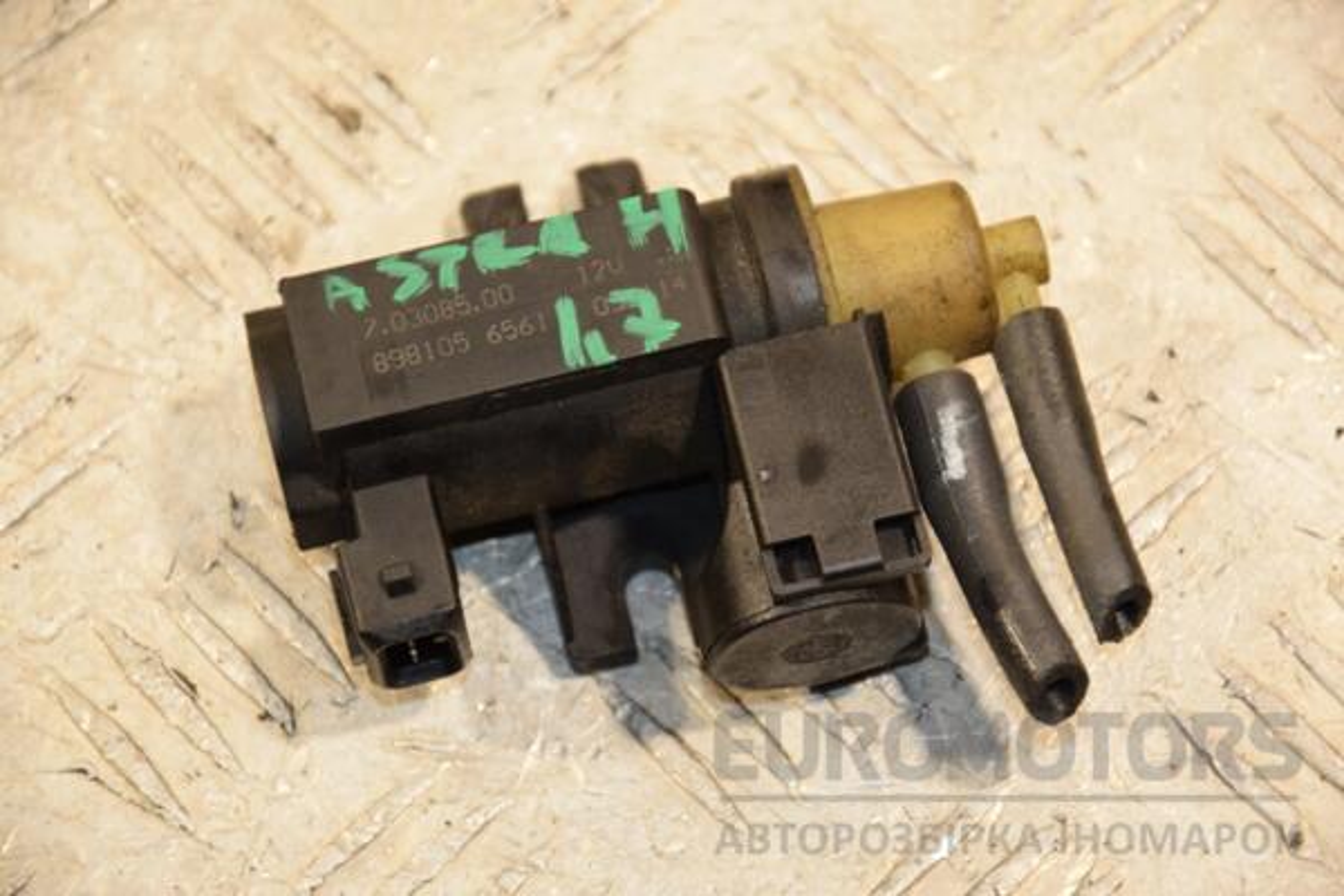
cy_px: 448
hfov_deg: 13.0
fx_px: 5880
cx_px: 672
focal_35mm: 158
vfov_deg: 8.7
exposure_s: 1/125
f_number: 5.6
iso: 800
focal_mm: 105
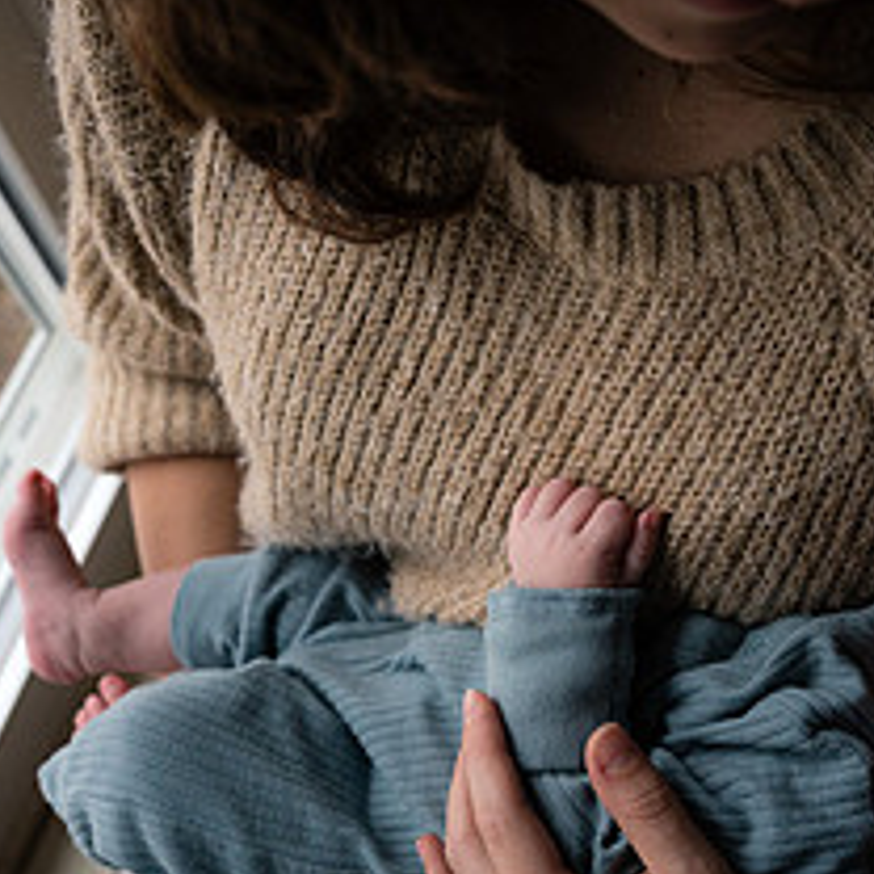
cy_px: 494
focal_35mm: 57
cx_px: 613
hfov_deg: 29.7
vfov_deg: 30.0
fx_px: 1628
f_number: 2.8
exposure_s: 1/250
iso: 640
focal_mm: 24
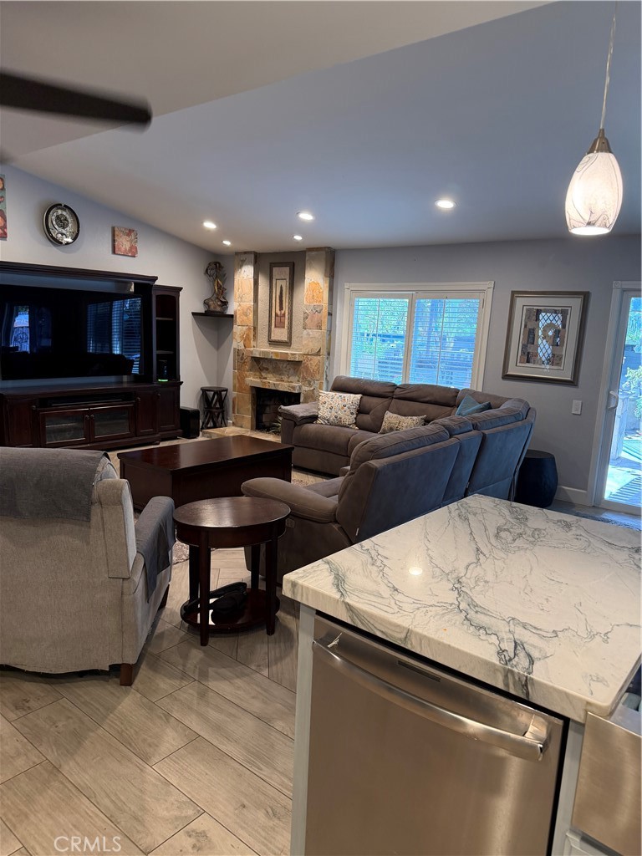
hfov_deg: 56.8
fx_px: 593
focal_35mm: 24
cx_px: 321
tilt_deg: -10.2
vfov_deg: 71.6
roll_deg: -2.5
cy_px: 428
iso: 200
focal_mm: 6.76
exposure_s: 1/60
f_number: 1.78
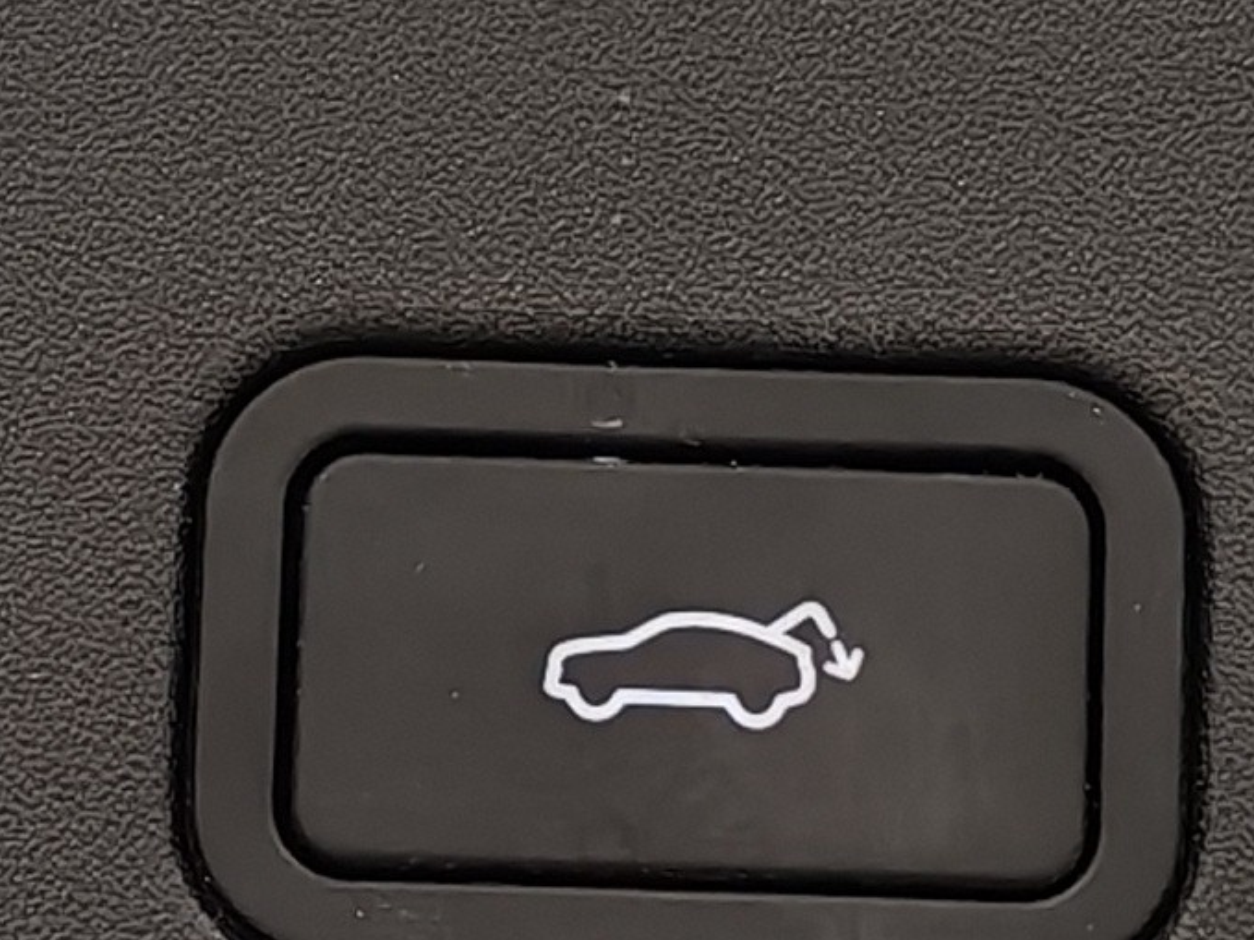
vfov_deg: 7.5
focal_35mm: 199
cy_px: 528
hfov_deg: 9.9
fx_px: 7208
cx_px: 597
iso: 800
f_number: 1.9
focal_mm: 6.12
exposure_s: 1/100
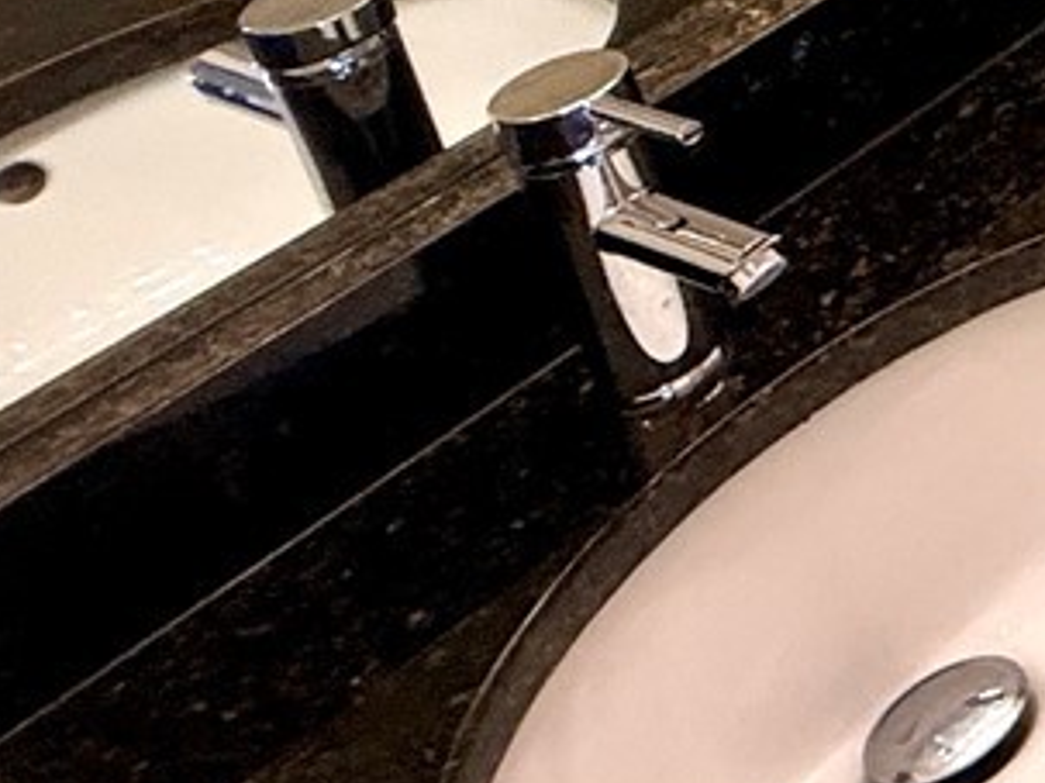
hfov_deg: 15.1
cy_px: -690
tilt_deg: -19.5
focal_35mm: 74
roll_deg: -1.0
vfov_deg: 16.2
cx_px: 2511
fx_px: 2233
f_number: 2.2
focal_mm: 2.22
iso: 125
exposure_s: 1/99
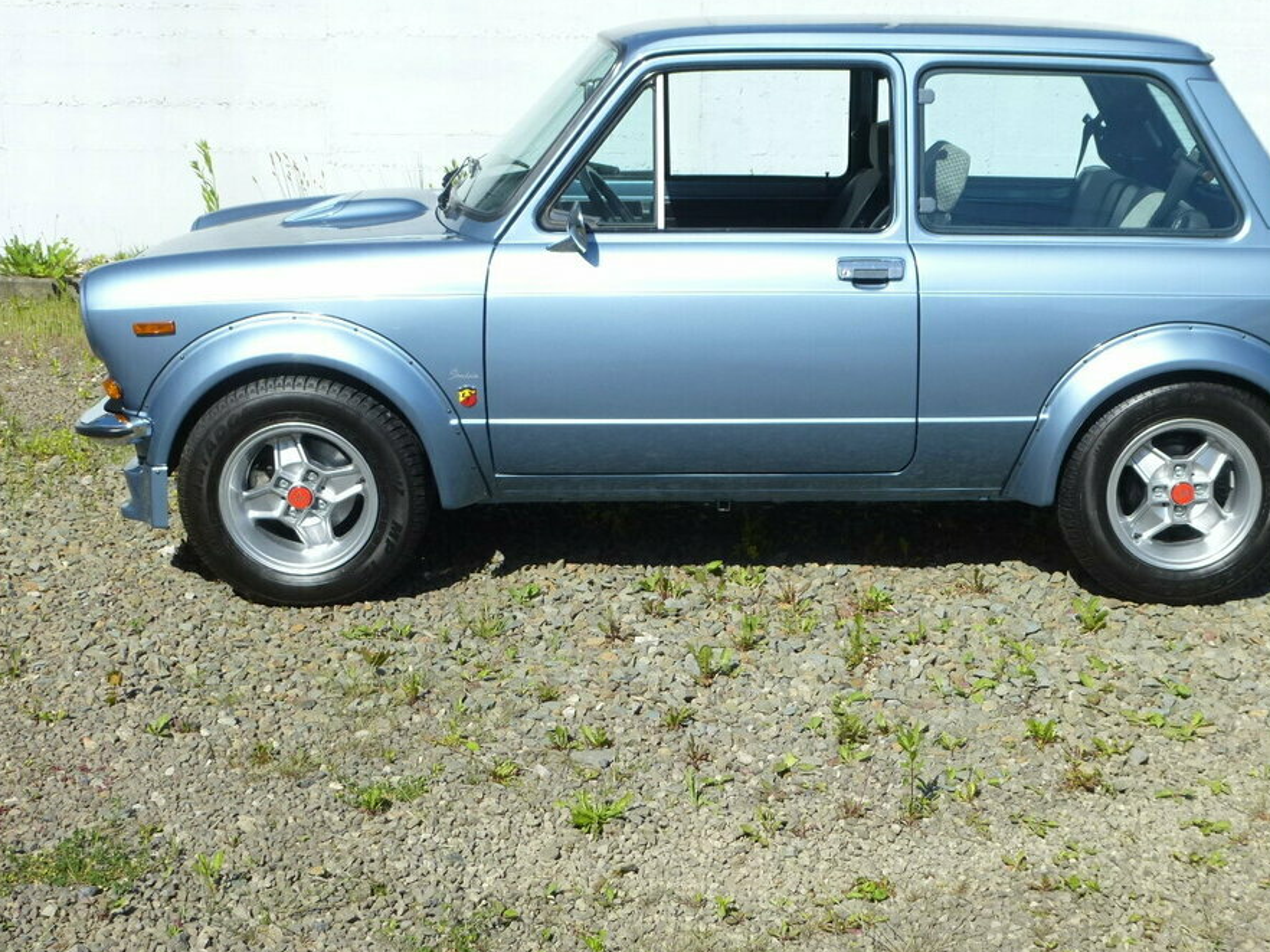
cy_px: 432
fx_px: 1797
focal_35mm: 49
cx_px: 747
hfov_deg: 38.8
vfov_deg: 29.6
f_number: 4
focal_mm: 6.4
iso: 100
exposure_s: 1/640
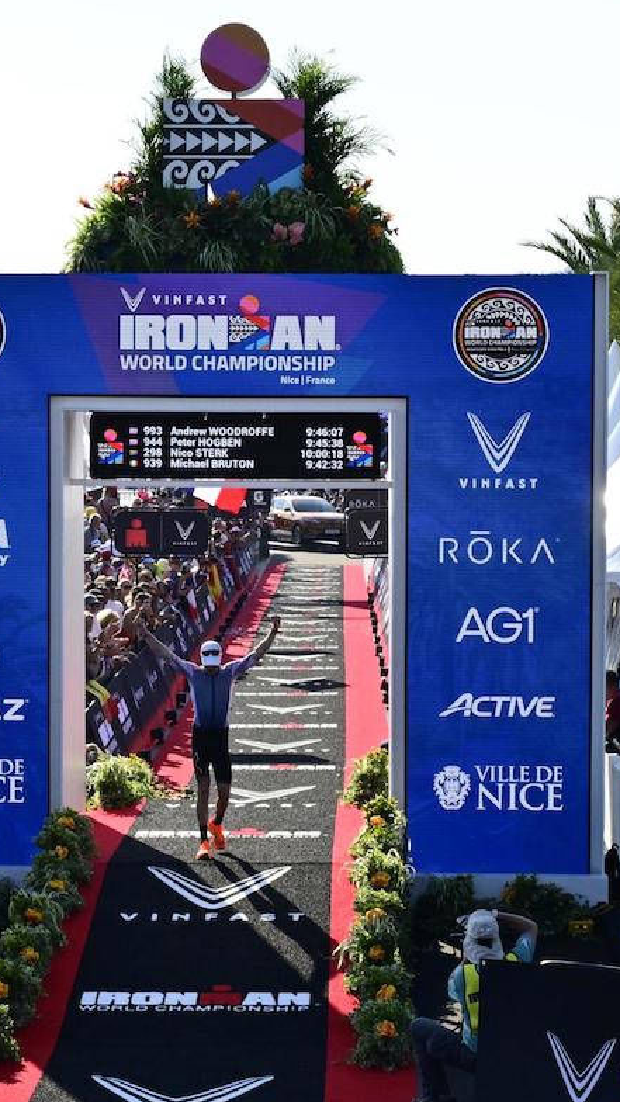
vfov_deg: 22.9
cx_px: 219
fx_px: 2718
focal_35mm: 93
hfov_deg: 13.0
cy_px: 544
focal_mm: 39
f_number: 13
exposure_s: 1/1000
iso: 1000
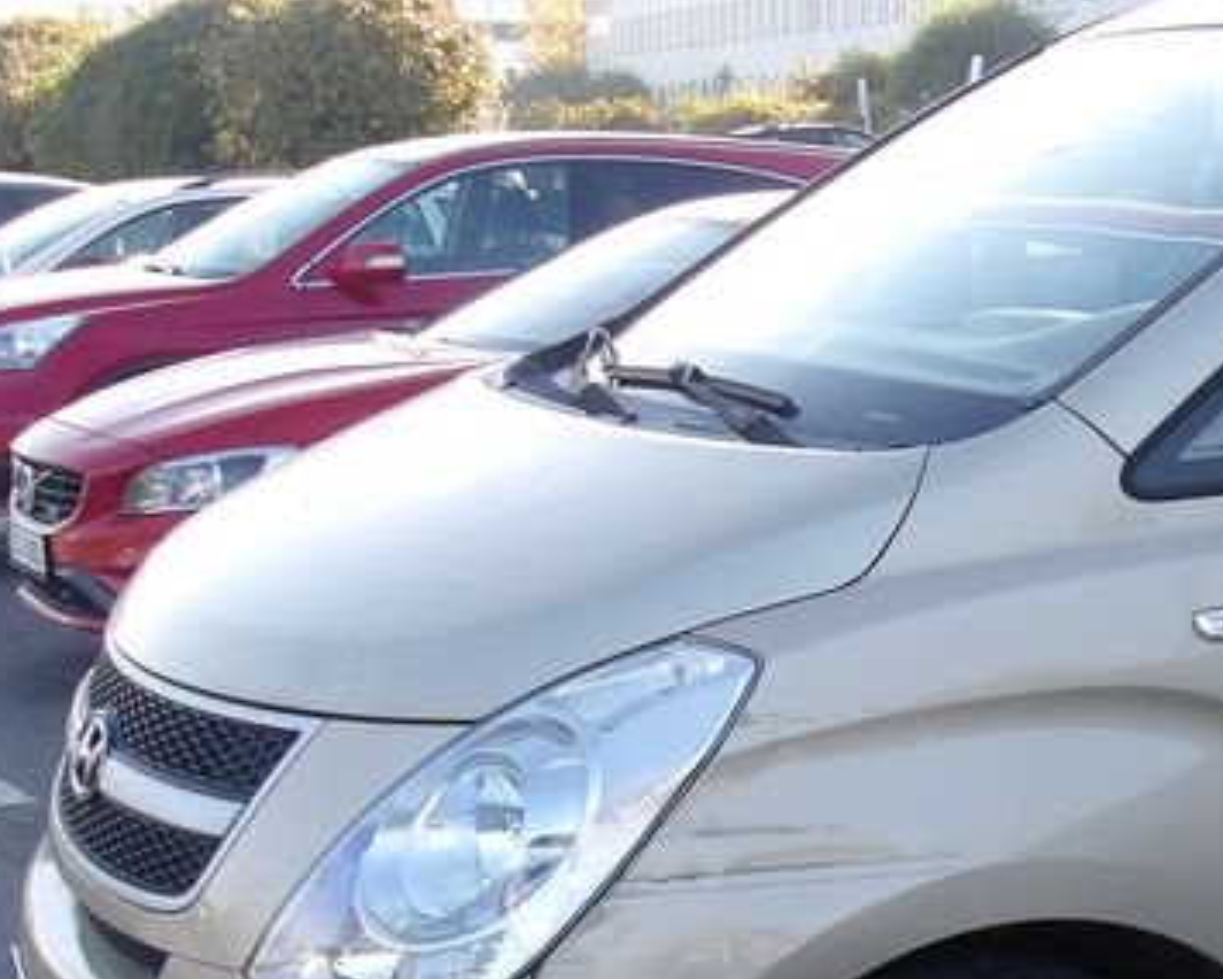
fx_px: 2751
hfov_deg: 23.0
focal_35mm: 76
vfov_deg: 20.0
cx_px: 1468
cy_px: 741
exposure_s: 1/264
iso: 100
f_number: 3
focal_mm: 4.9
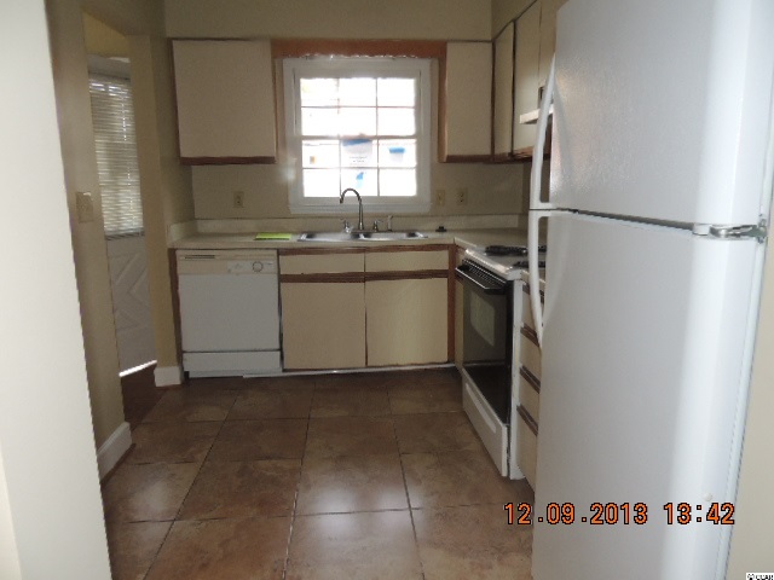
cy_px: 290
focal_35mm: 24
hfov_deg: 71.6
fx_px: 537
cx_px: 387
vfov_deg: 56.8
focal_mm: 4.3
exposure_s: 1/30
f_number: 3
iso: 200
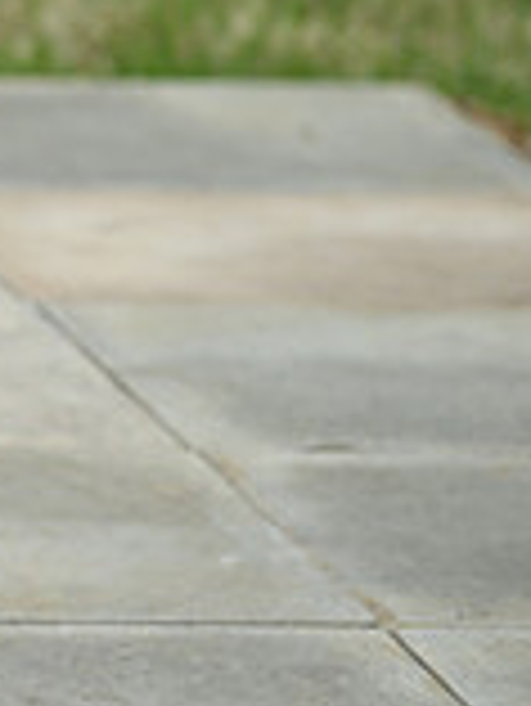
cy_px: -7
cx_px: -706
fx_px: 13031
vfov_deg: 3.1
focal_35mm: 638
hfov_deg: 2.3
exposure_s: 1/1250
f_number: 4.5
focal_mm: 180
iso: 280
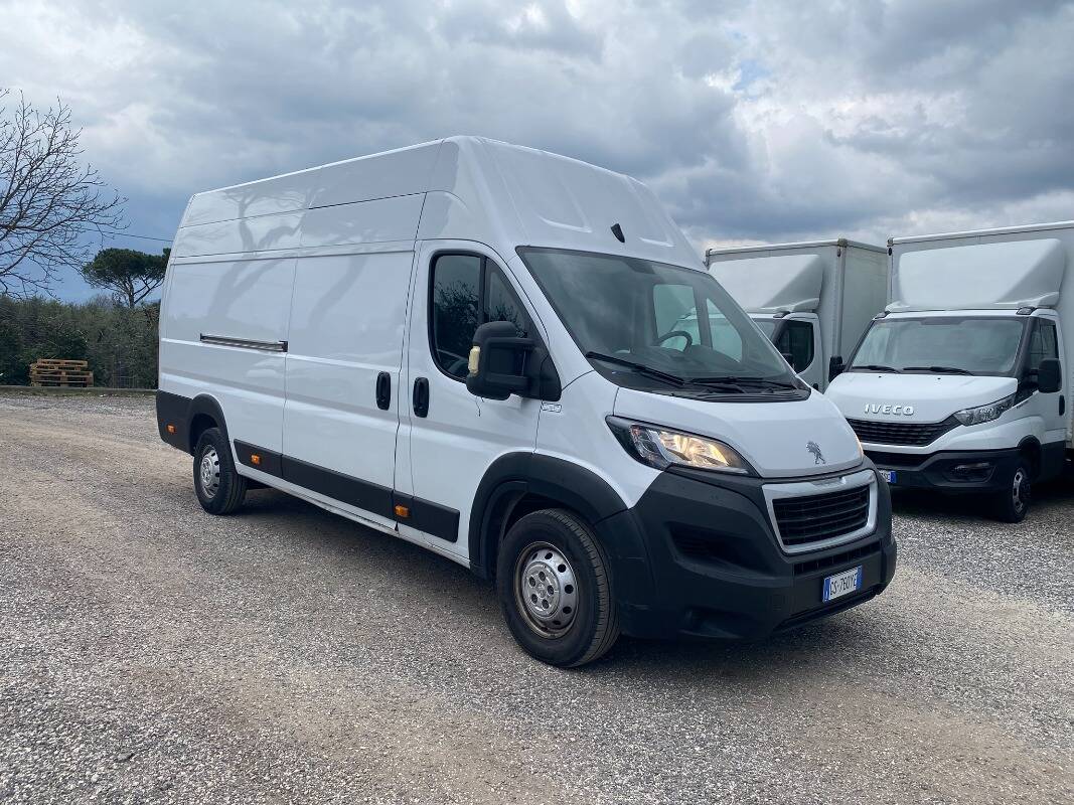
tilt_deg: -4.1
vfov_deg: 53.1
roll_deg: -2.1
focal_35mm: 26
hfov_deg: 67.3
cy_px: 402
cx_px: 537
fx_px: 807
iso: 32
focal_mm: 4.25
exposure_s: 1/1330
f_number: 1.8
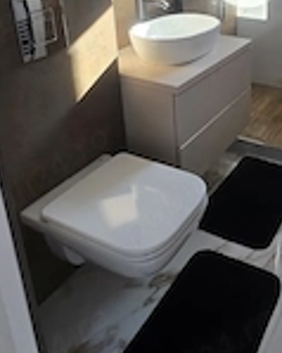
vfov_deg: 48.0
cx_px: 282
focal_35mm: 34
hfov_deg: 38.5
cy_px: 43
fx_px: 355
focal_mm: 1.7
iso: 80
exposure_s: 1/50
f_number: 2.2
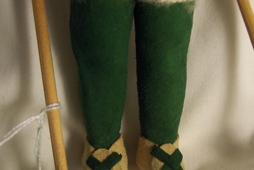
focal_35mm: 59
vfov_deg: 22.8
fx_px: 416
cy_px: 126
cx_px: 153
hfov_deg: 33.8
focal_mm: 5.6
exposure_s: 1/125
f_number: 2.8
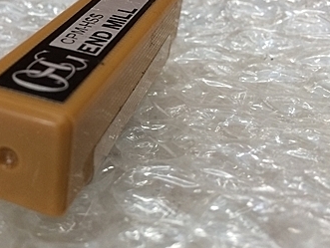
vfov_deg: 26.0
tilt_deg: -31.2
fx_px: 534
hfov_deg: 32.9
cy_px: 82
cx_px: 46
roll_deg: +0.0
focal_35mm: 56
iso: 32
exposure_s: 1/30
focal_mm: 4.15
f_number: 2.2
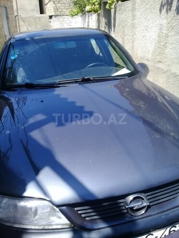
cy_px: 119
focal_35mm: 31
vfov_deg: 58.4
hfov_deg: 45.4
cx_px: 90
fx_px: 214
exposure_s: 1/646
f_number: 2.2
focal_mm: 3.3
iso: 50
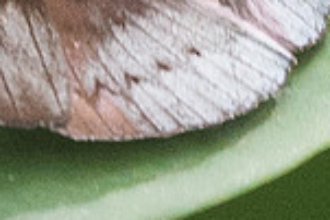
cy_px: -20
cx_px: 210
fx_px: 33637
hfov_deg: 0.6
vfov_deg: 0.4
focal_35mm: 3666
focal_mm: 150
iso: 800
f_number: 4.5
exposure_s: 1/320
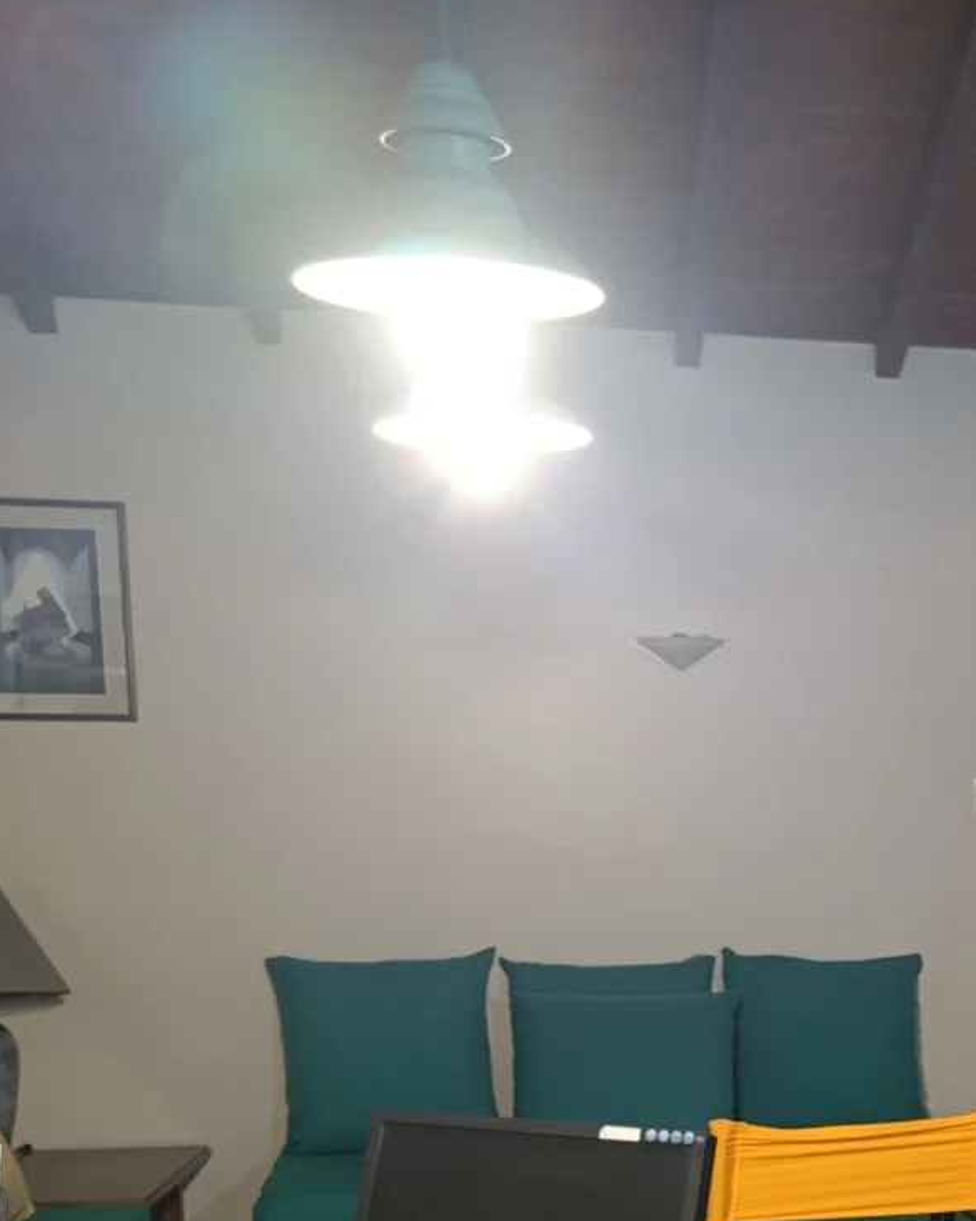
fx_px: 2132
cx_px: 1145
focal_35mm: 59
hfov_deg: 23.7
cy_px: 1136
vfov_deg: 30.3
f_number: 1.65
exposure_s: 1/25
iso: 2096
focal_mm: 6.11
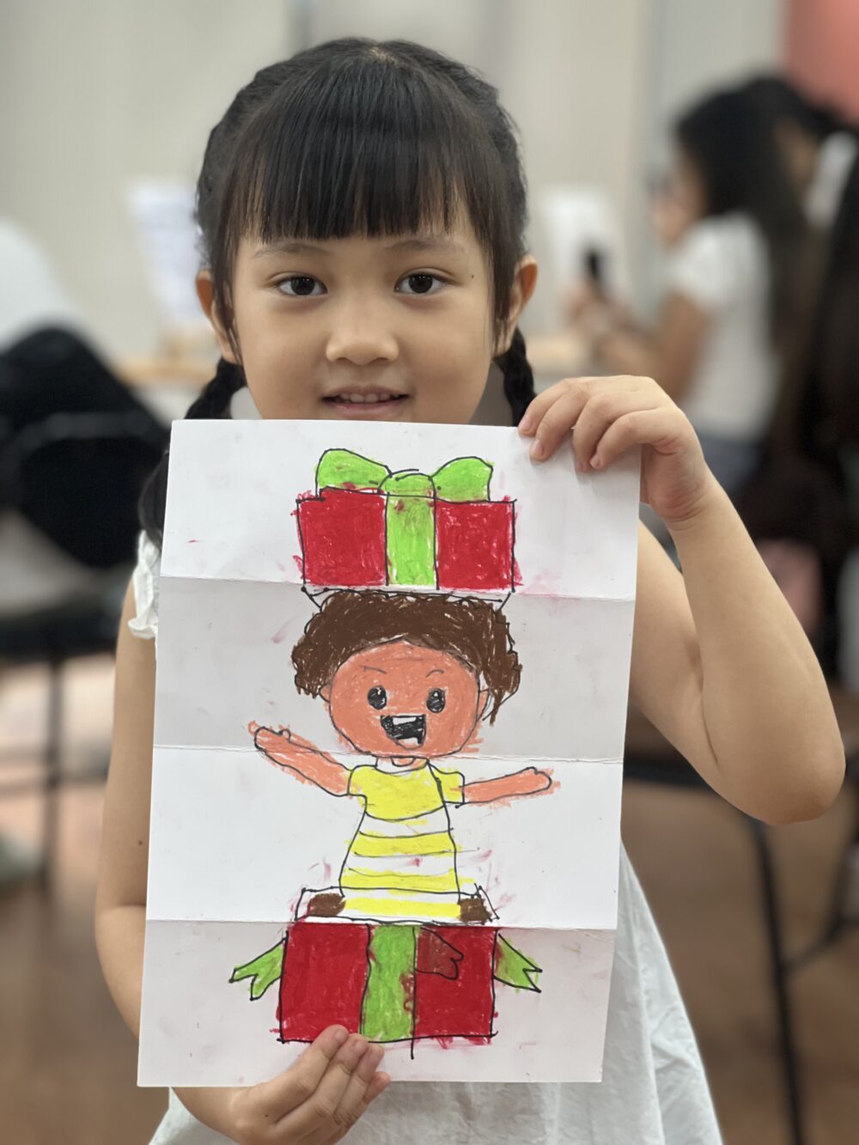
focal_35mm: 77
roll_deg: -3.2
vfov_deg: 25.3
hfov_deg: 19.1
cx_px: 430
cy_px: 572
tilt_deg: -7.3
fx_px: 2547
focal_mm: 9
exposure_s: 1/50
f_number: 2.8
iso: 125
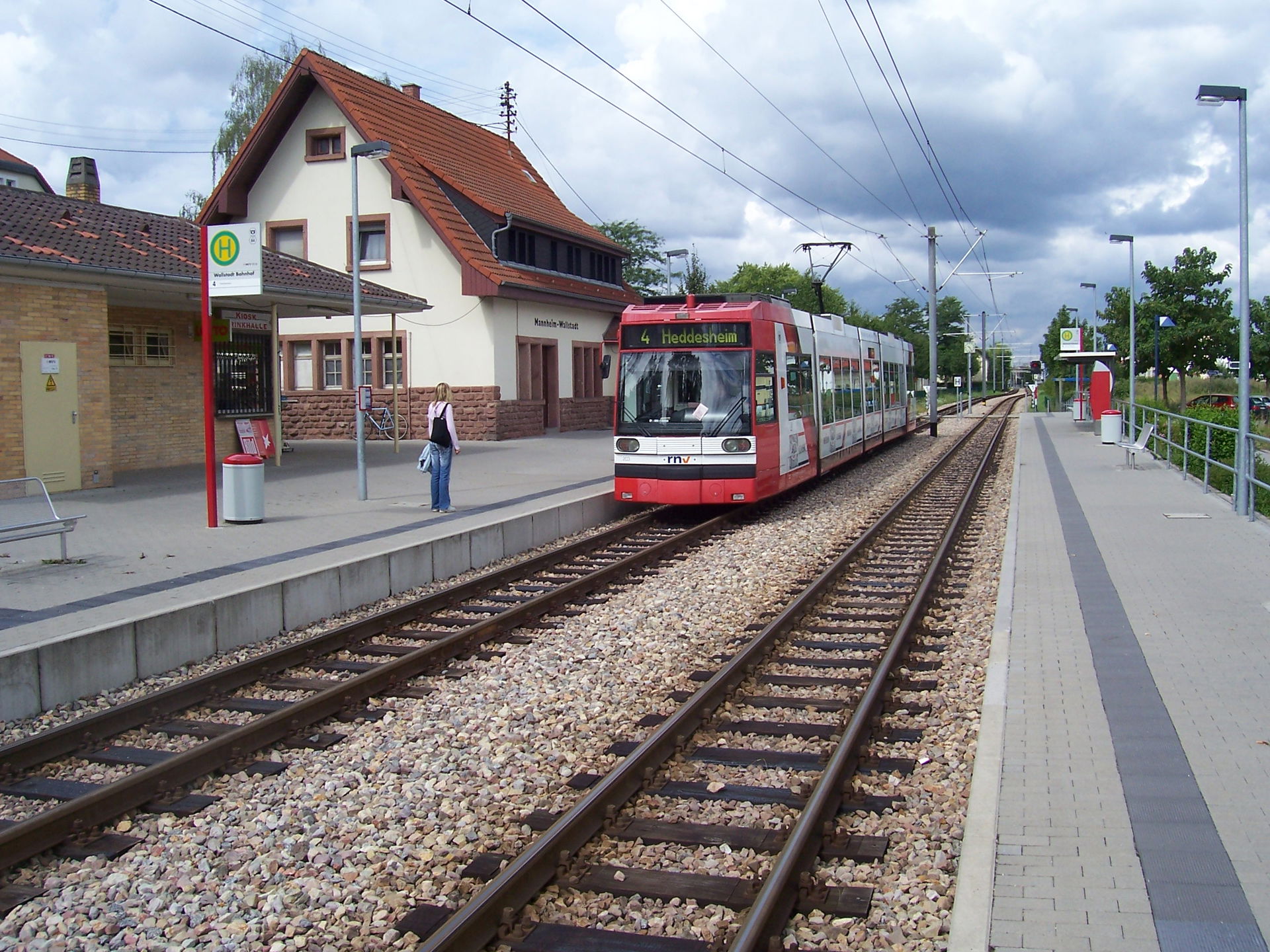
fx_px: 1247
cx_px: 635
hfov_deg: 54.0
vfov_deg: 41.8
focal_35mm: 34
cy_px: 476
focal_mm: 5.6
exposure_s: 1/500
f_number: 5.6
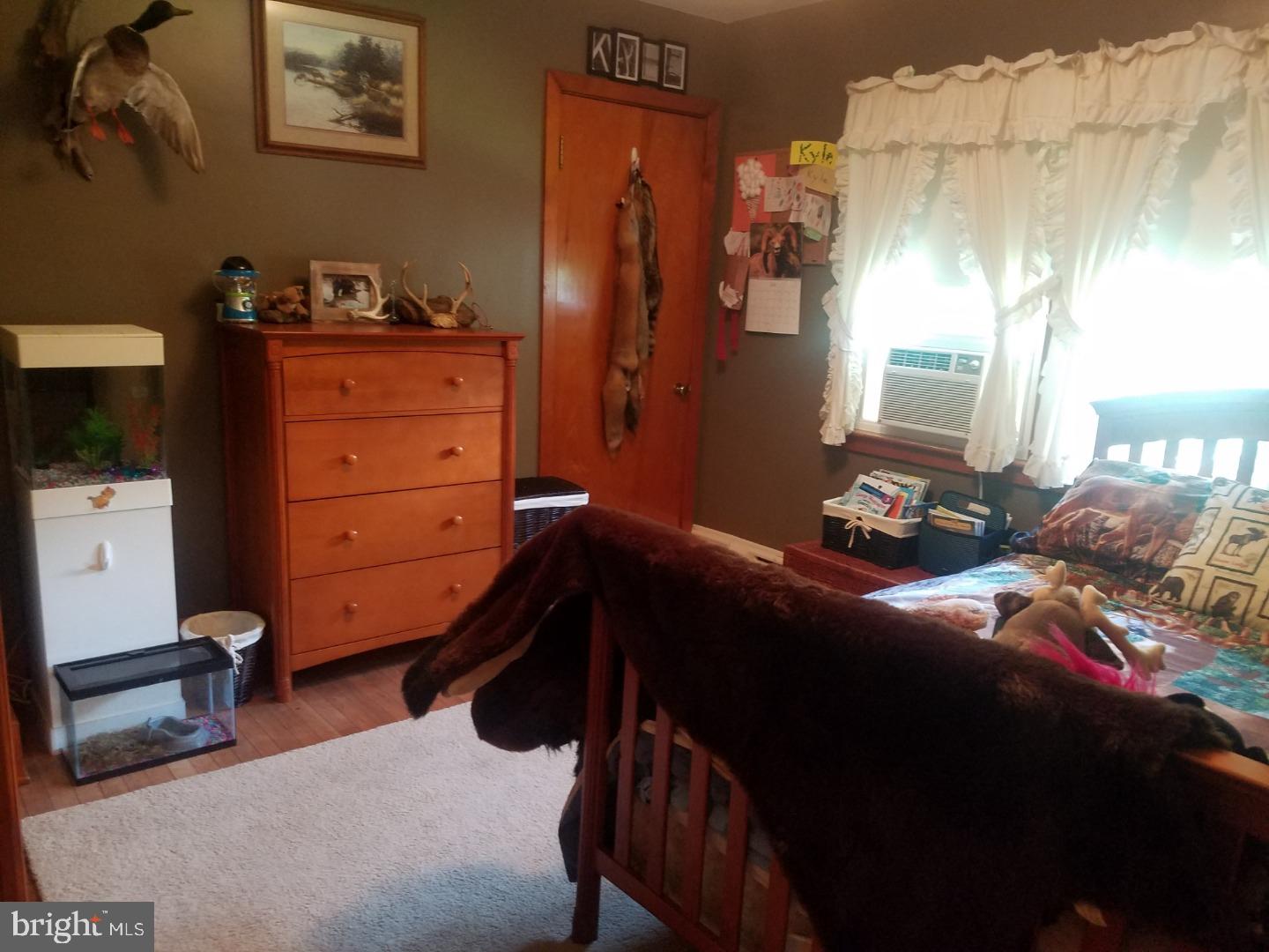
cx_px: 634
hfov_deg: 67.3
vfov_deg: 53.1
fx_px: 953
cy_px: 476
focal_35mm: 26
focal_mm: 4.2
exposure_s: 1/10
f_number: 1.7
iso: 250
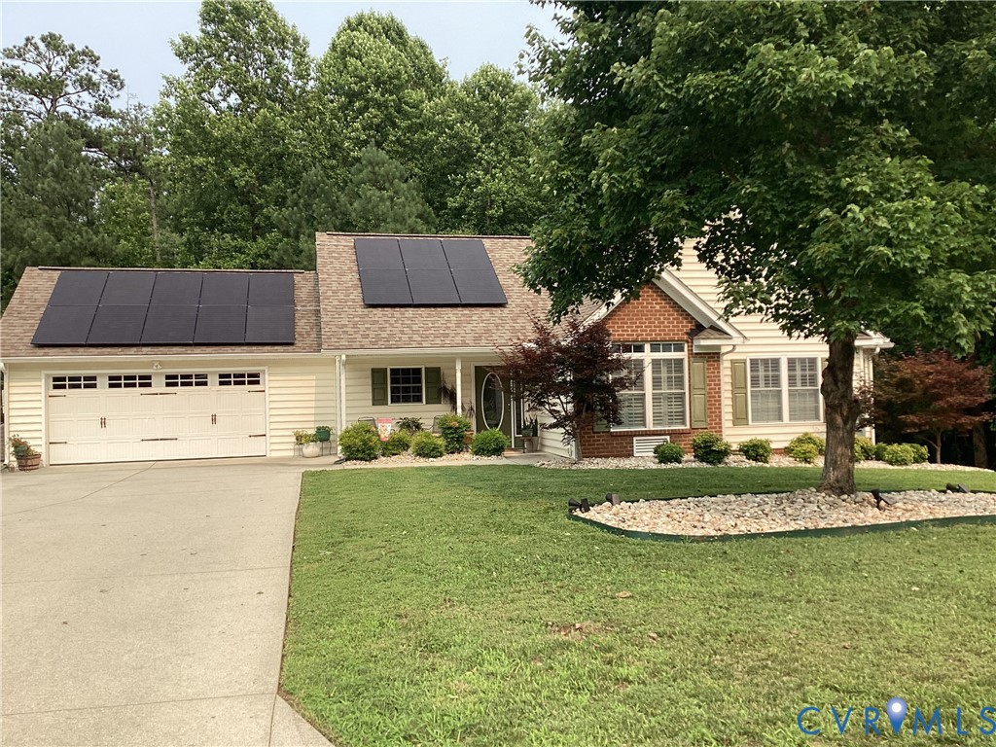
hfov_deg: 58.4
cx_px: 498
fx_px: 892
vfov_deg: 45.4
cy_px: 374
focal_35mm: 31
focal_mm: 3.3
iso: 25
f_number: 2.4
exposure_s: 1/662
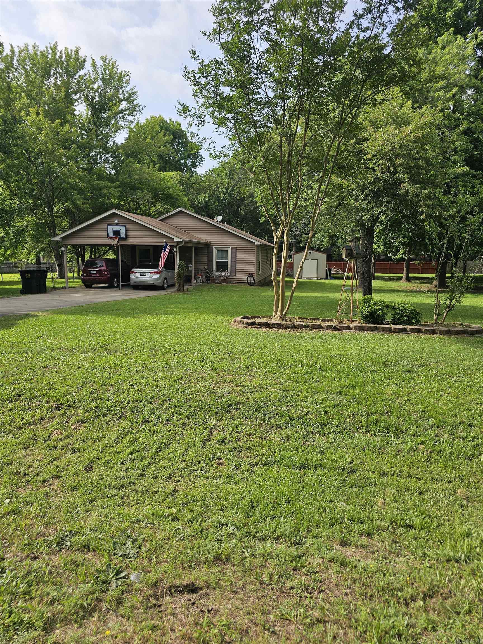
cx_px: 242
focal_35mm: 23
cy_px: 322
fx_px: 428
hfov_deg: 58.9
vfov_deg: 73.9
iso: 10
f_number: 1.7
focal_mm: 6.3
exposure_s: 1/406
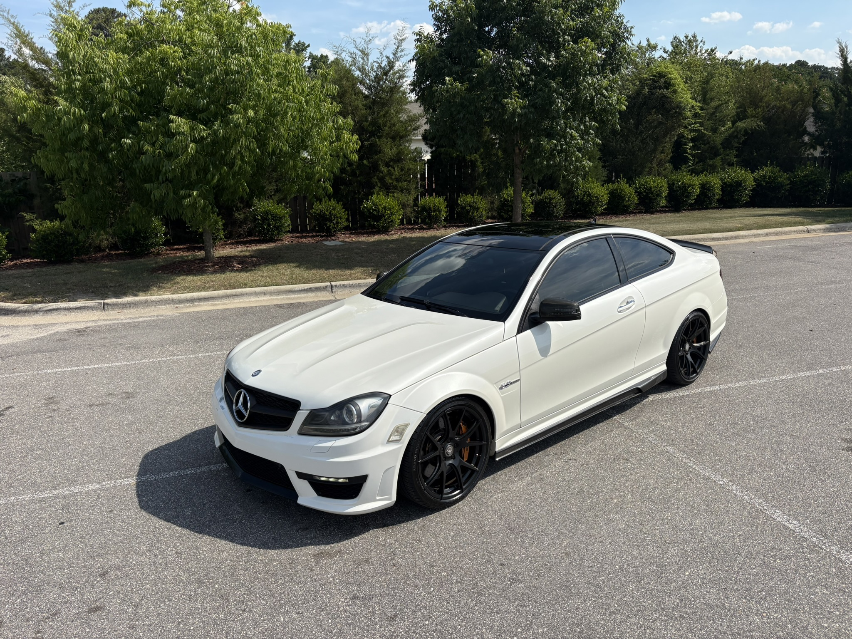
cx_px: 426
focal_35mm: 26
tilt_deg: -14.7
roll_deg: +1.5
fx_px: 640
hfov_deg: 67.3
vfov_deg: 53.1
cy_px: 320
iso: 50
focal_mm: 5.96
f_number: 1.6
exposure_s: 1/6329
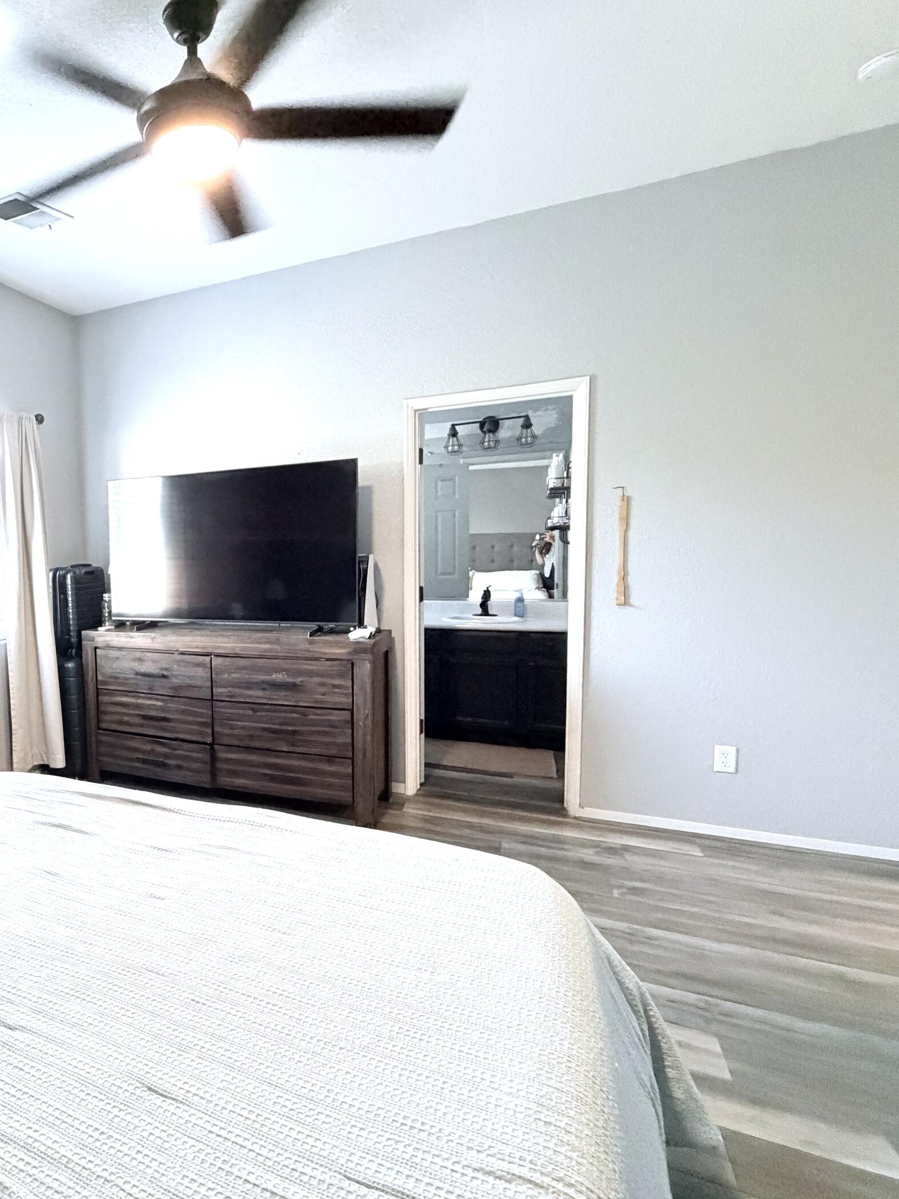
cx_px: 154
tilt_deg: -5.5
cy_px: 610
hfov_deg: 59.6
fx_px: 693
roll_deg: +1.9
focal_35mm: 20
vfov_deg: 81.7
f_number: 2.2
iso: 640
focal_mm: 2.22
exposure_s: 1/60
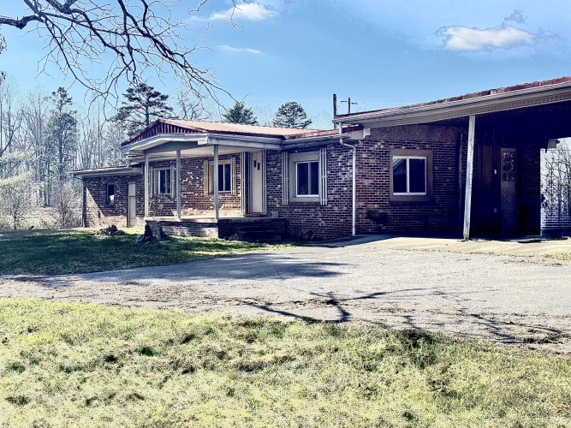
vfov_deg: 30.3
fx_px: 792
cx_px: 286
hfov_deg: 39.7
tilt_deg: +0.1
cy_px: 214
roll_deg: +0.0
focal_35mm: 48
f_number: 1.78
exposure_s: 1/4878
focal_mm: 6.76
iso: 80
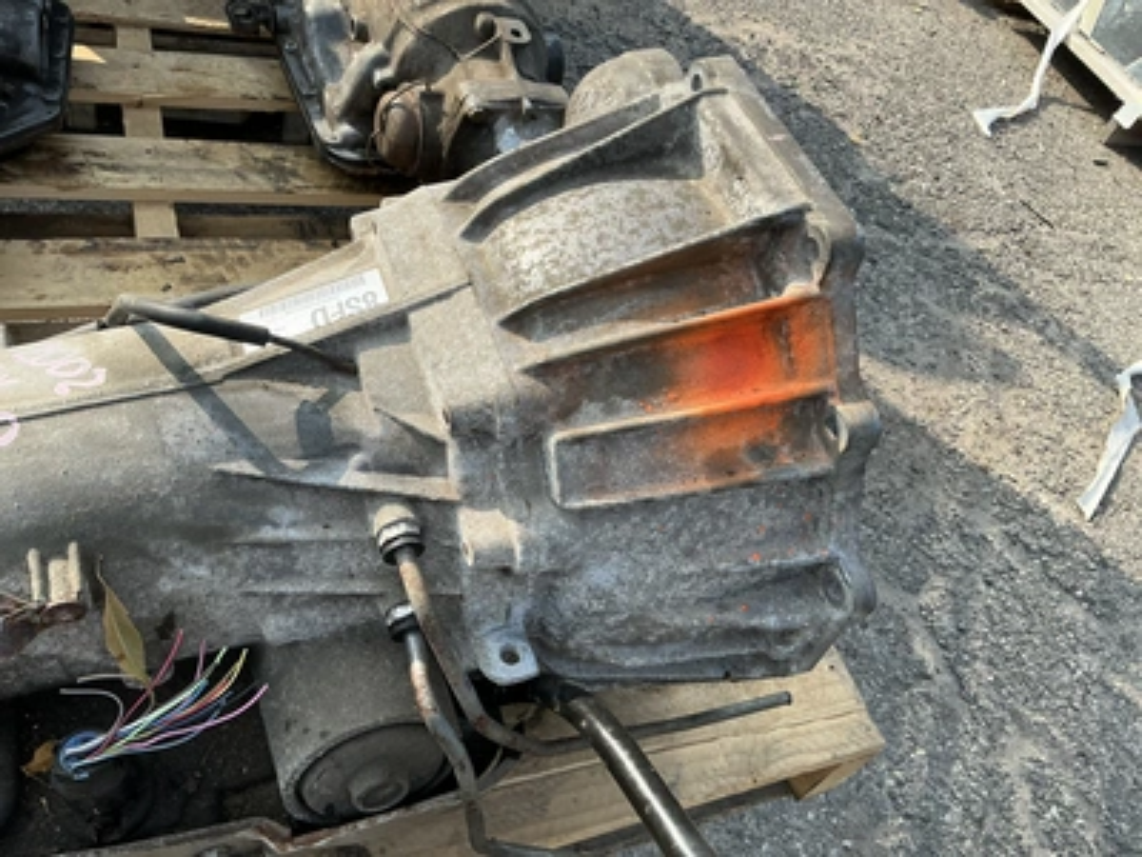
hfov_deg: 63.4
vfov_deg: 49.7
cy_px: 428
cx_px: 571
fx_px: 924
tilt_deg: -48.9
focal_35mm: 28
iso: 25
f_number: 1.8
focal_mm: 3
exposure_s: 1/574
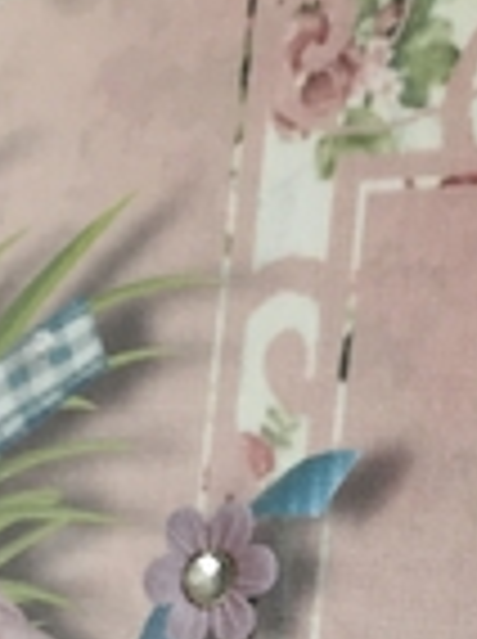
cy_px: 806
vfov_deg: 19.8
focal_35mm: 92
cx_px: 457
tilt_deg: -16.1
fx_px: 1695
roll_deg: +3.6
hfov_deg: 15.8
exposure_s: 1/33
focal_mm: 4.15
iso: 100
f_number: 2.2
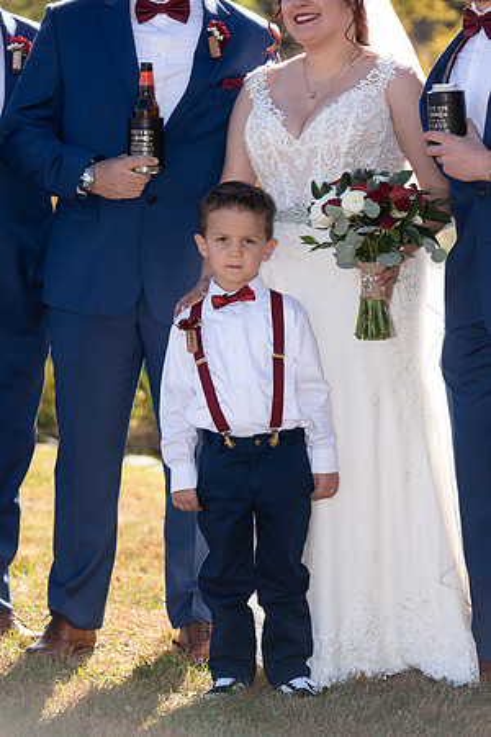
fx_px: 2455
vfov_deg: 17.1
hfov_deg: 11.4
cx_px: 246
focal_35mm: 120
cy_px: 368
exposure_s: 1/200
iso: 80
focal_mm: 120
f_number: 5
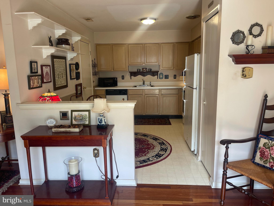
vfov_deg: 54.9
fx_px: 198
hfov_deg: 69.4
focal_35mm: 25
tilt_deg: -8.9
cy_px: 103
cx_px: 137
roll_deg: +1.1
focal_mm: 5.1
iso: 80
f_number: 1.6
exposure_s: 1/120
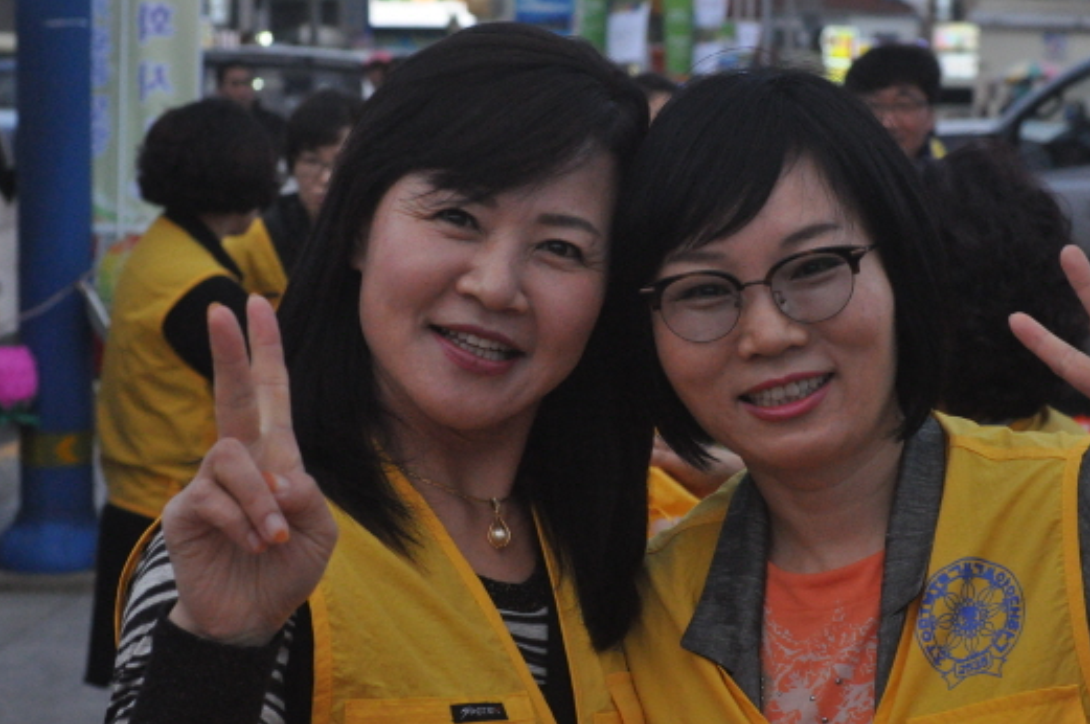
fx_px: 2449
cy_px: 342
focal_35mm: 81
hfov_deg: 25.1
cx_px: 642
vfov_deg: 16.8
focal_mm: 44
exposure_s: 1/640
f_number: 5.6
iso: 2500
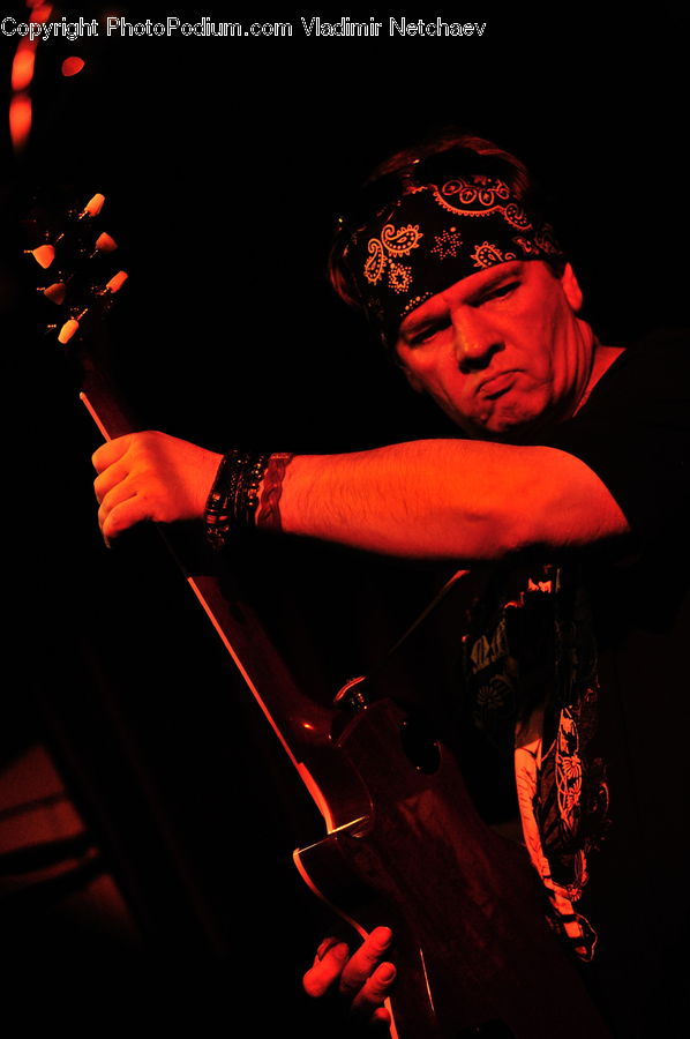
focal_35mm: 185
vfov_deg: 11.1
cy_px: 520
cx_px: 345
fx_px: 5331
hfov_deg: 7.4
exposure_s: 1/500
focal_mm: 185
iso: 1000
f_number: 4
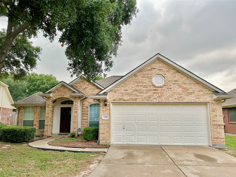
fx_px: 177
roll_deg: -0.1
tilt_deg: +9.1
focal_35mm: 26
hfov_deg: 67.3
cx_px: 118
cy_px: 88
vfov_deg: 53.1
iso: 50
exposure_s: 1/454
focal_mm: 5.7
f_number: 1.5
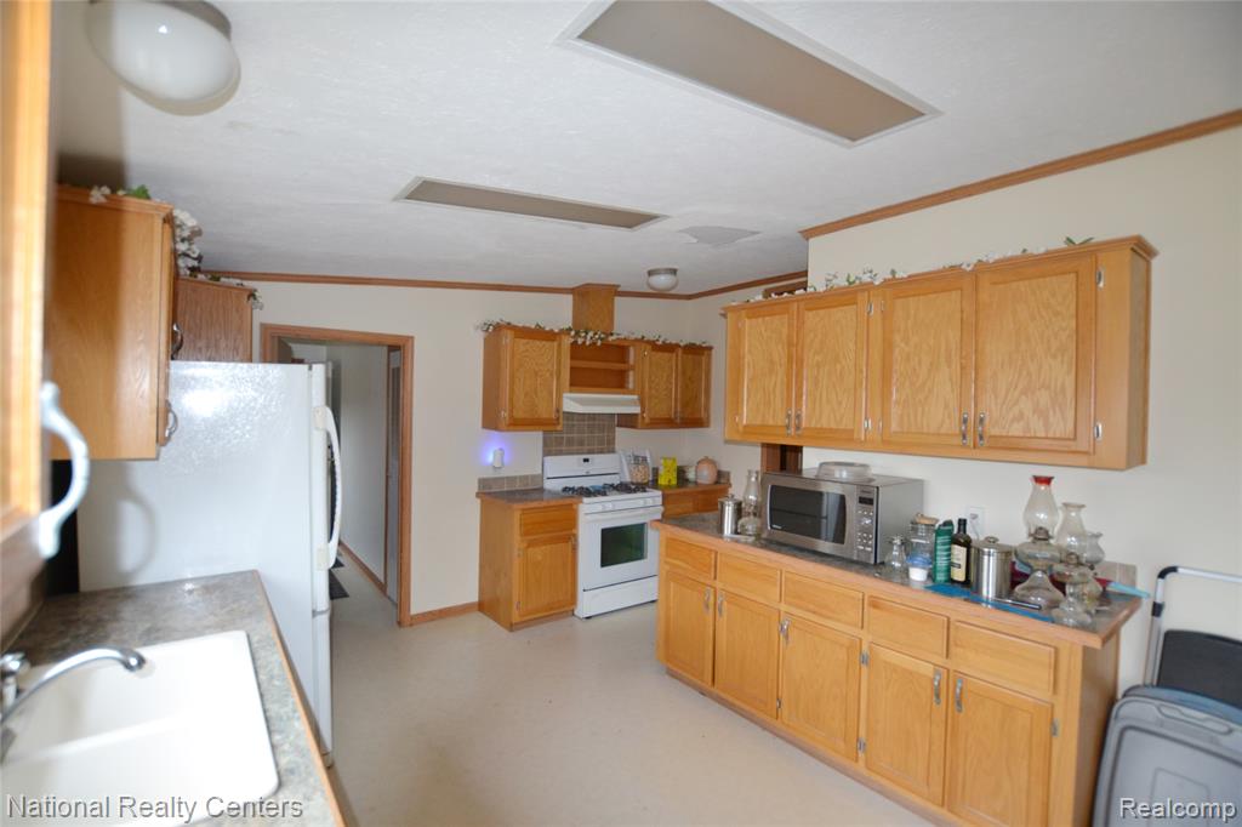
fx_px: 517
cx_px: 621
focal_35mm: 15
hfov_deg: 100.4
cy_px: 414
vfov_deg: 77.3
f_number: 3.5
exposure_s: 1/60
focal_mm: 10
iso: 560
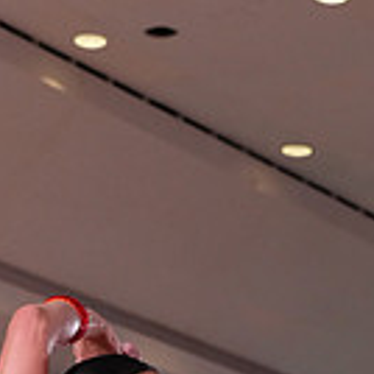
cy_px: 762
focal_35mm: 176
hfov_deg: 9.9
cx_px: 110
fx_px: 2151
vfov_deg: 9.3
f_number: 4
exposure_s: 1/500
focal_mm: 48
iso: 2500
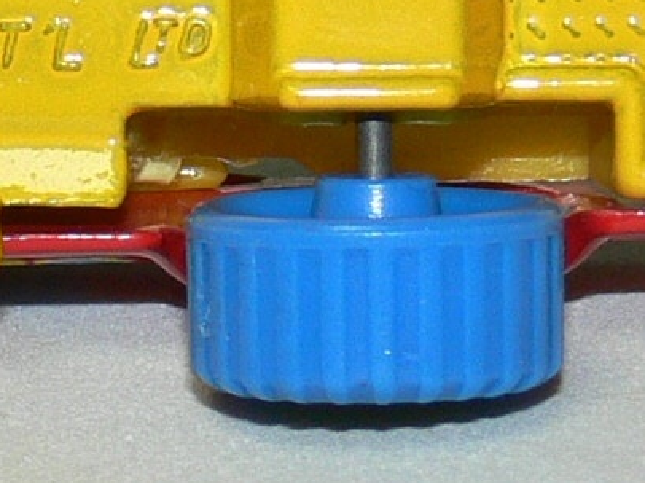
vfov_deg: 3.4
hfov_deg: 4.5
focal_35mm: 439
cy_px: -94
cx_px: -271
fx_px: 8173
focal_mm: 14.8
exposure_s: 1/30
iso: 100
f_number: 4
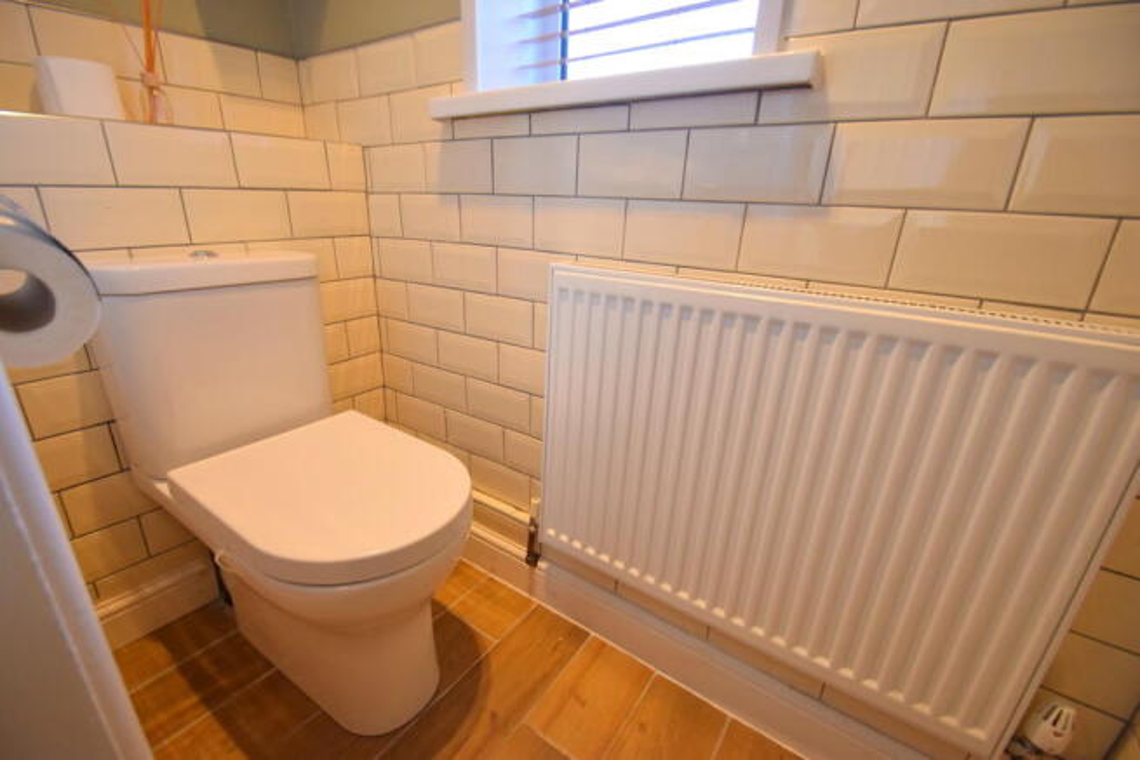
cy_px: 380
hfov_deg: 100.4
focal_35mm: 15
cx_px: 570
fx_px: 475
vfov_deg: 77.4
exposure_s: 1/60
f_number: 4
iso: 720
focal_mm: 10
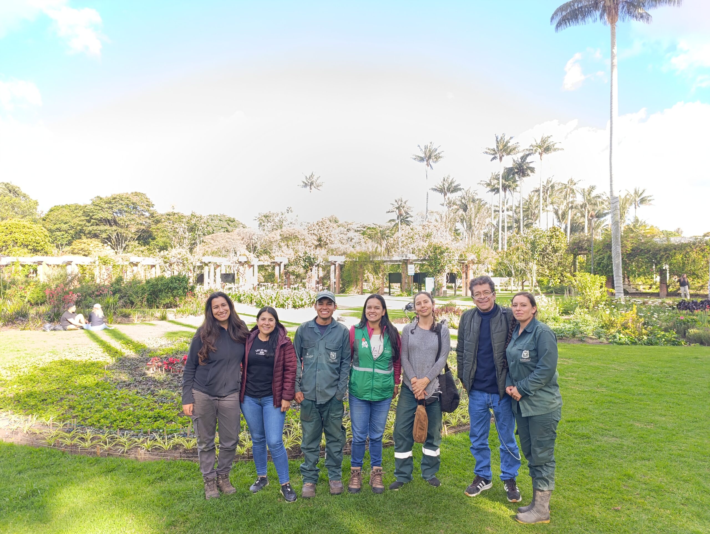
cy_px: 267
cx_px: 355
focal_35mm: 23
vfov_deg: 59.0
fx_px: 472
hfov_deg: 73.8
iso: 160
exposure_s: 1/120
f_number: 1.6
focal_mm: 6.14
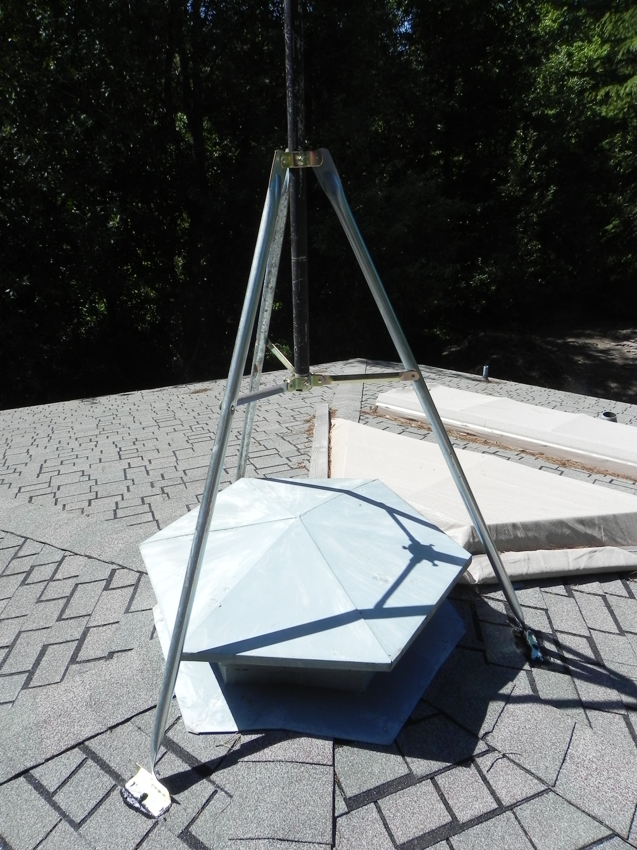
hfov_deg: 53.1
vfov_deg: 67.3
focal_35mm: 26
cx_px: 318
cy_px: 425
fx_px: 638
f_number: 7.1
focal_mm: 4.6
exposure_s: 1/362
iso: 160
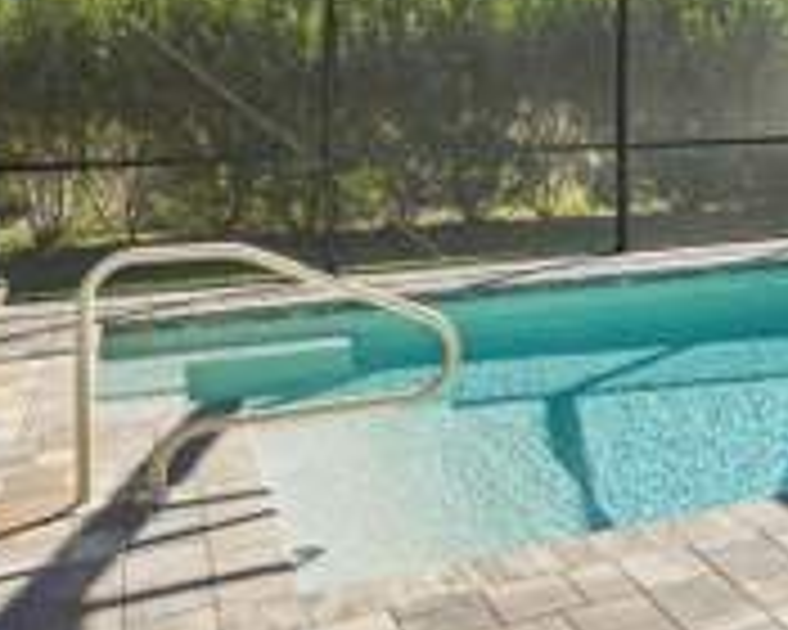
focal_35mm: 49
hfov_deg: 35.5
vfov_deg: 29.6
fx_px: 1143
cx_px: 729
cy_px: 70
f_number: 8
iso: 400
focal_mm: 19
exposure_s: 1/800
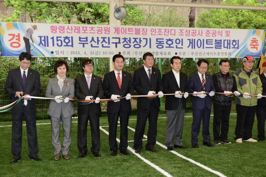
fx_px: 369
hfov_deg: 39.6
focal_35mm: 50
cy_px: 88
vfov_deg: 27.0
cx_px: 133
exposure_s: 1/125
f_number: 4
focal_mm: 50
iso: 320
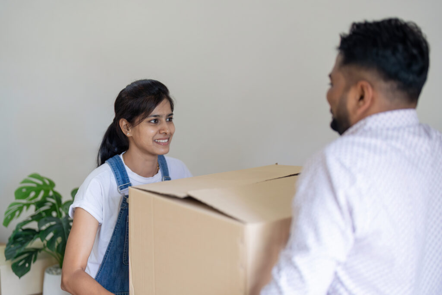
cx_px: 221
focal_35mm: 50
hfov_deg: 39.6
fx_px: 614
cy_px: 148
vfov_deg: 27.0
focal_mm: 50
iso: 160
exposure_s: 1/200
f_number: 1.2
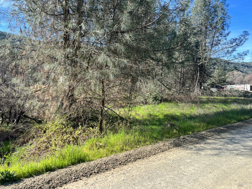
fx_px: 189
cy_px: 94
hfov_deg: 67.3
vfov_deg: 53.1
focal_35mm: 26
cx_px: 126
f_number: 1.5
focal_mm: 5.7
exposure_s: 1/1196
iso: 50
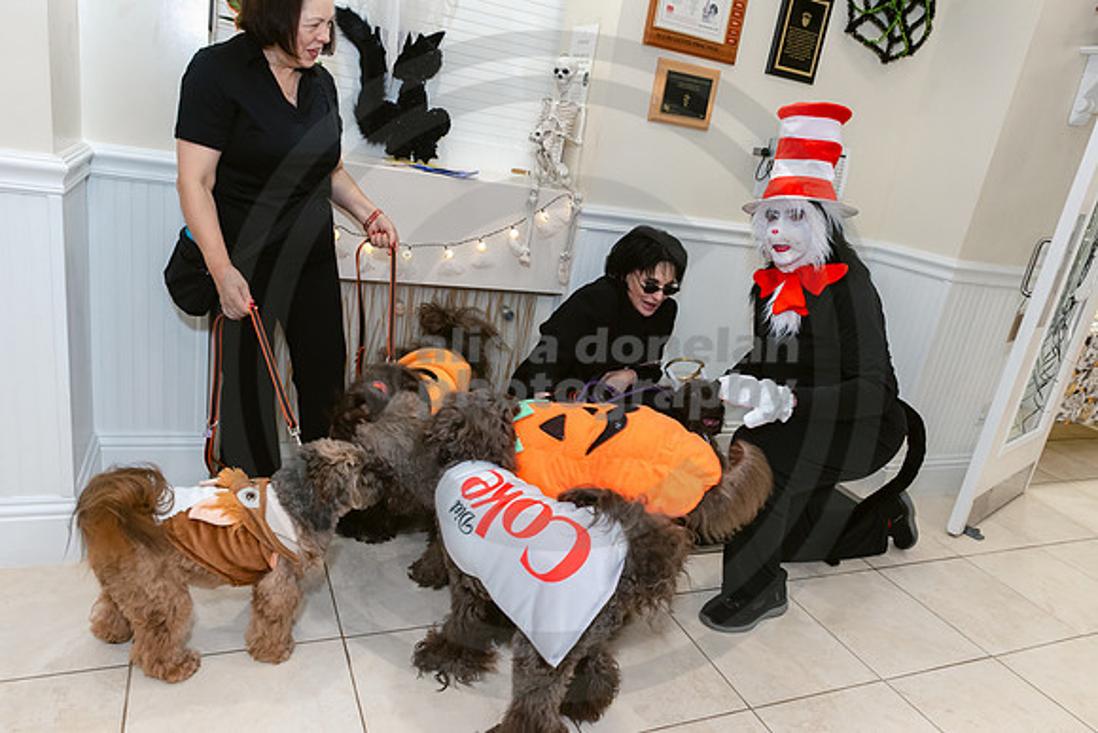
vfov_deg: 53.2
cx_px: 549
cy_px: 366
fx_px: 732
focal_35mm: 24
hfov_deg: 73.7
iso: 2500
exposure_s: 1/60
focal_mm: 24
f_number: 9
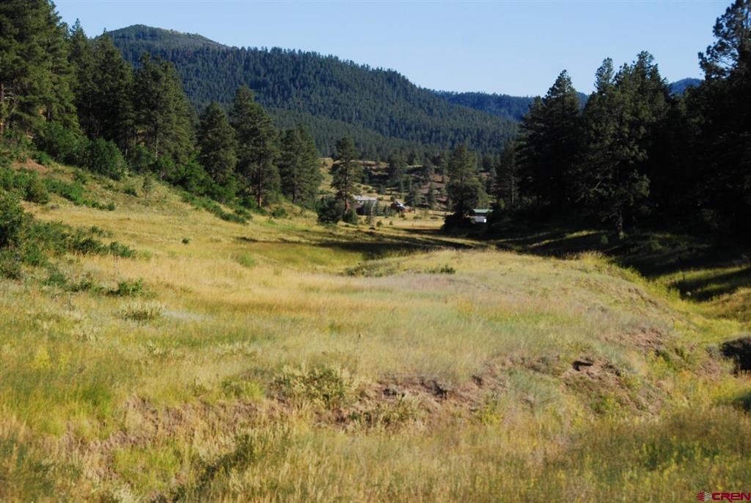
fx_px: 1754
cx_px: 376
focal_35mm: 84
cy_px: 252
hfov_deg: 24.2
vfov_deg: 16.3
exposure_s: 1/800
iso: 400
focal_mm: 56
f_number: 7.1
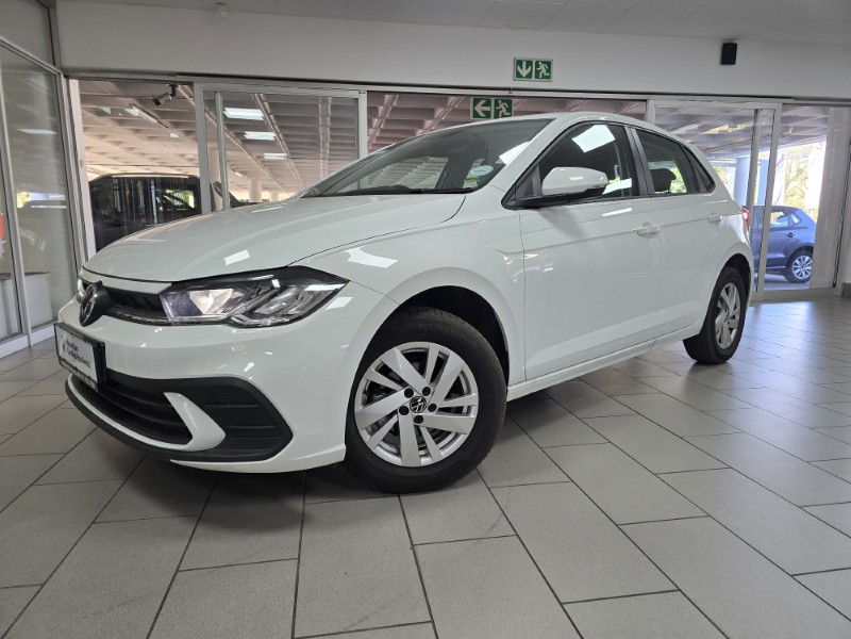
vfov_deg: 58.9
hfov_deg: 73.9
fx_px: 565
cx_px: 426
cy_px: 320
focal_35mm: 23
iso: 64
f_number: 1.7
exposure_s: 1/100
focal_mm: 6.3
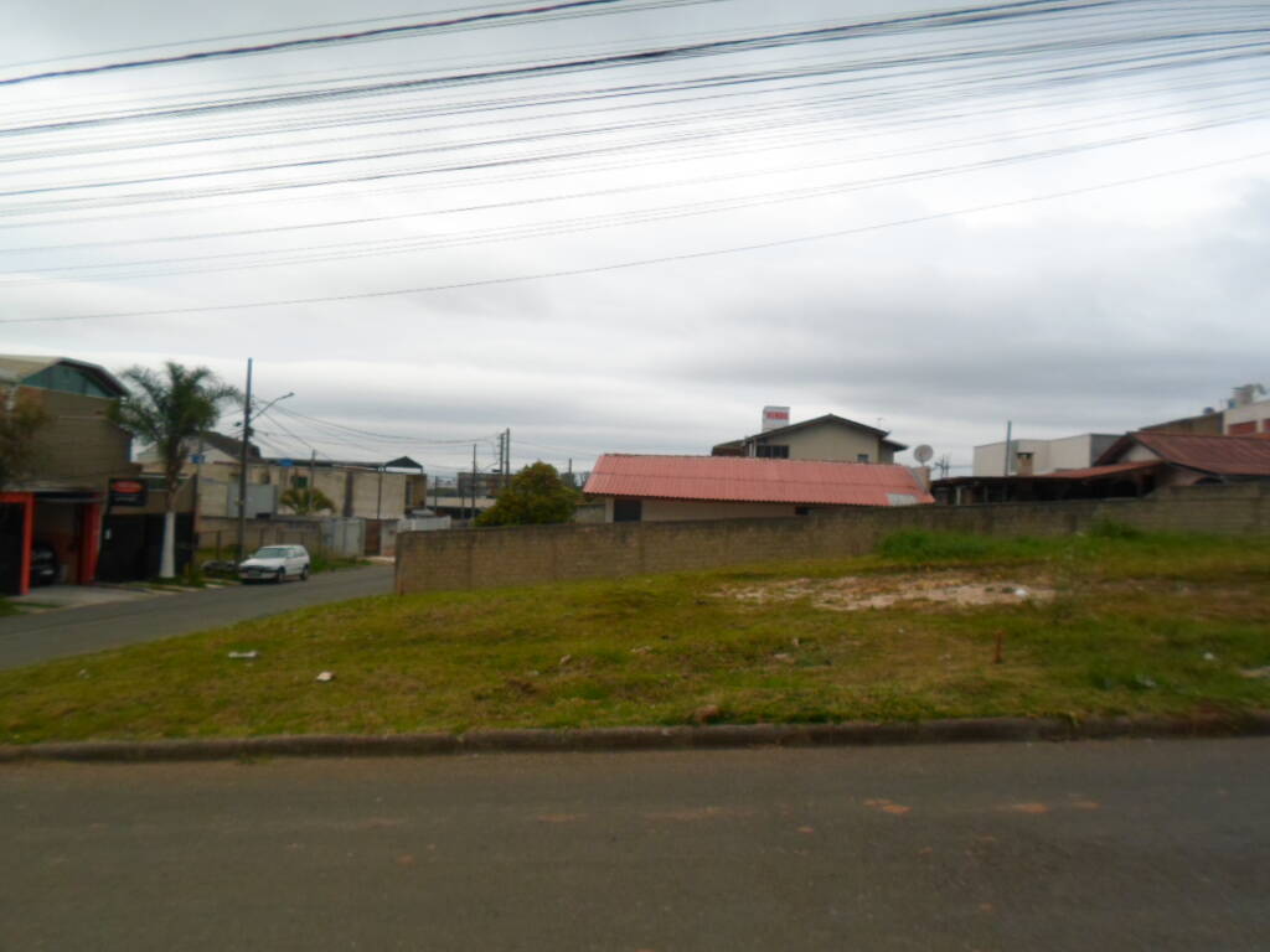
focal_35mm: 25
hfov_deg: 69.4
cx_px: 635
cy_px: 476
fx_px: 917
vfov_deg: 54.9
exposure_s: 1/1000
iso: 80
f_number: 2.5
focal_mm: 4.5
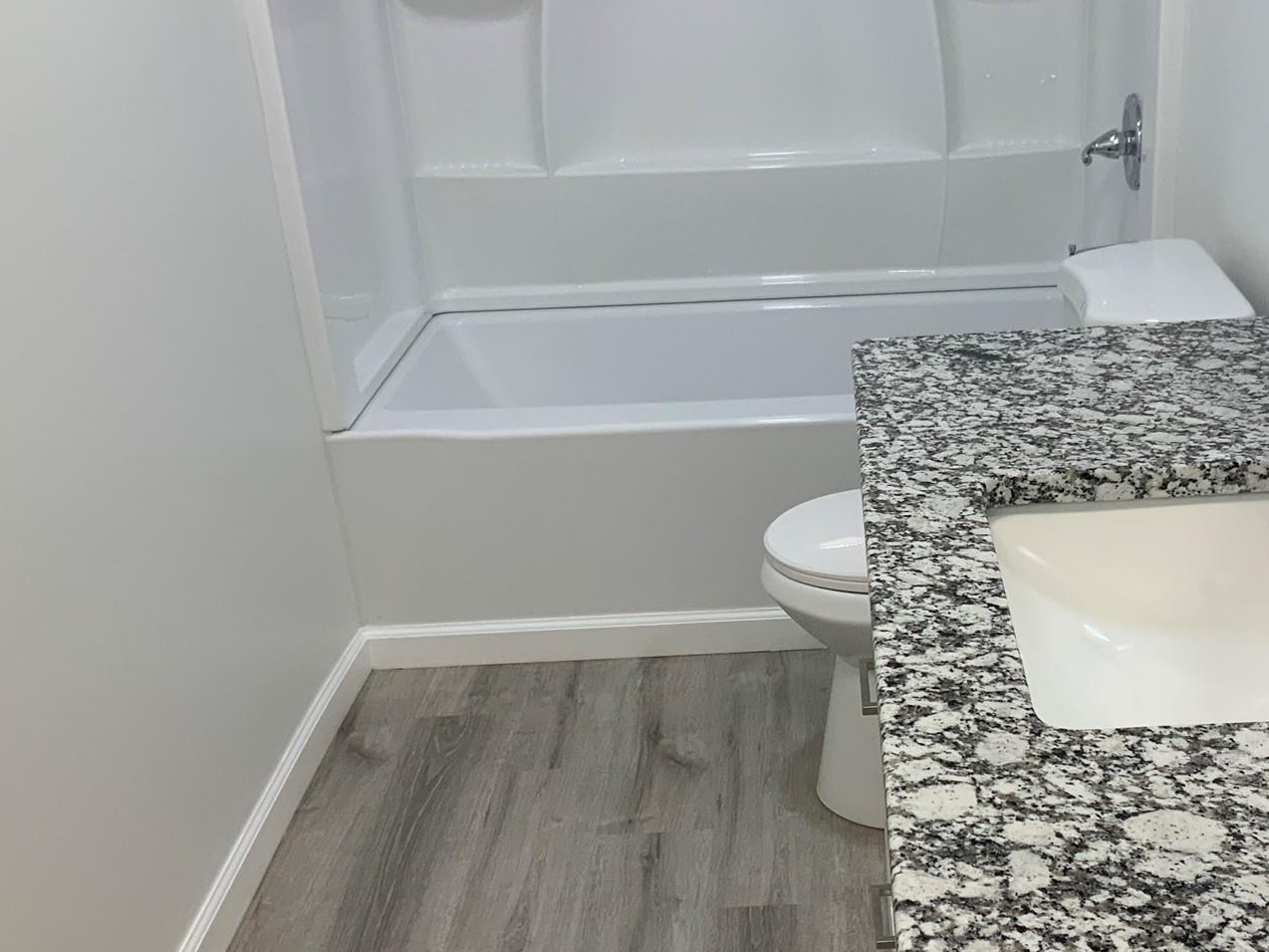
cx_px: 837
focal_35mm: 47
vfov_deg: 30.8
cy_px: 557
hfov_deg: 40.0
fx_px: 1723
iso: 40
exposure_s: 1/60
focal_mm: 3
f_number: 1.8
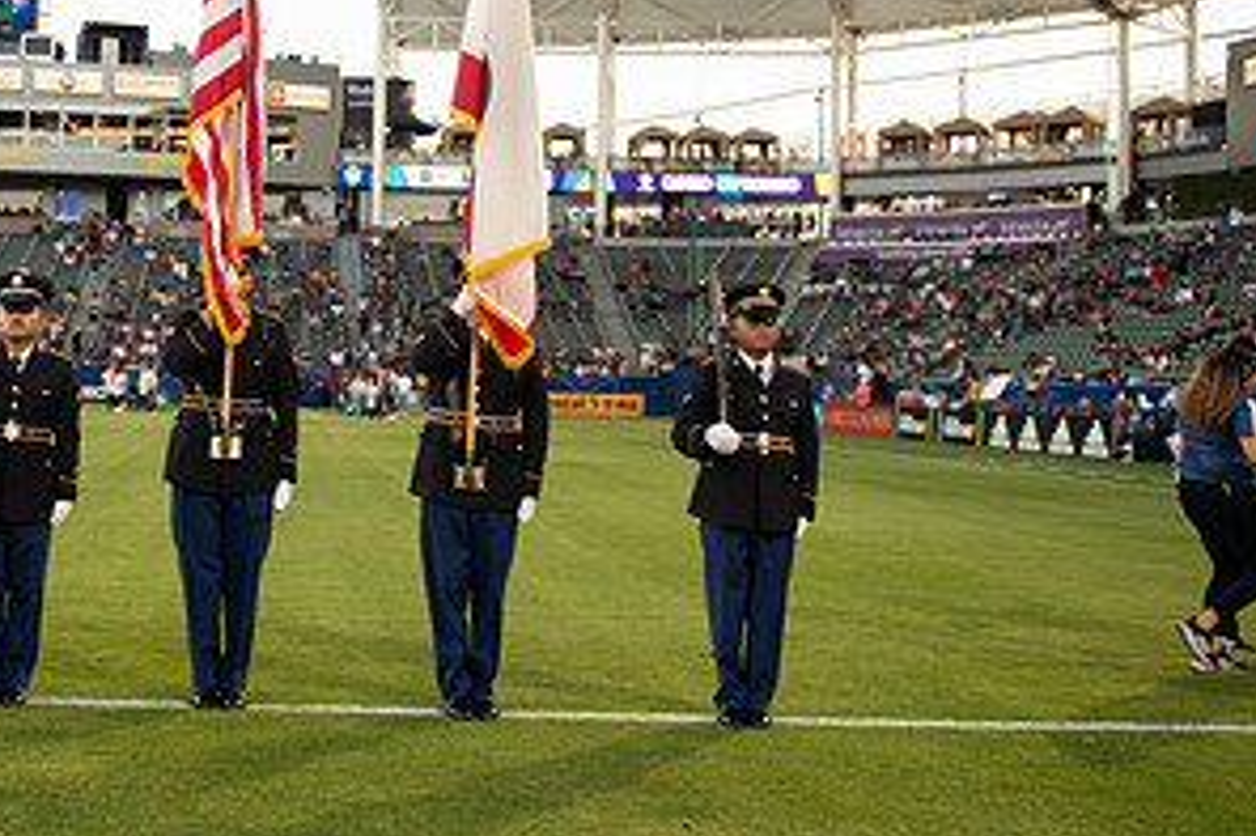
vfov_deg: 28.5
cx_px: 212
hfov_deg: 39.9
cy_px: 308
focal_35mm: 47
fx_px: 1639
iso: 900
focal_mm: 24
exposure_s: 1/640
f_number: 2.8
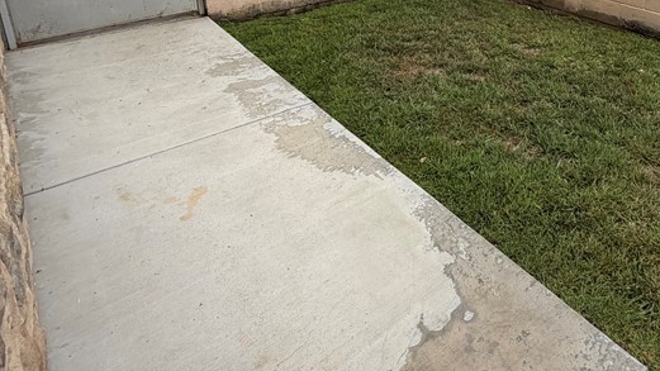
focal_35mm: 30
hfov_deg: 61.1
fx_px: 525
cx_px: 486
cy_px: -14
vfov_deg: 34.7
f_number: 2.2
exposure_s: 1/770
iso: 32
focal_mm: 2.22
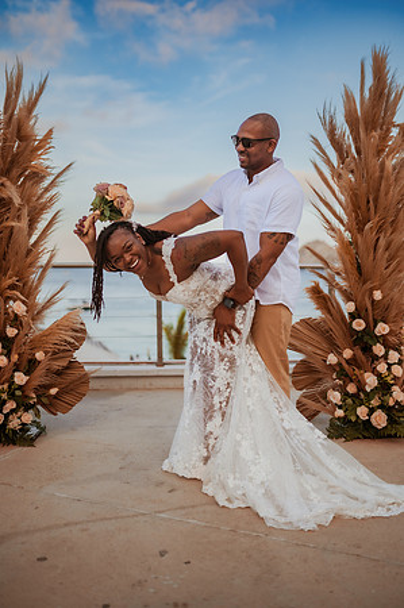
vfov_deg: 54.5
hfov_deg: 37.8
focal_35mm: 35
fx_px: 590
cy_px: 304
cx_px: 202
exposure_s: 1/2000
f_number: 1.4
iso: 125
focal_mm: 35
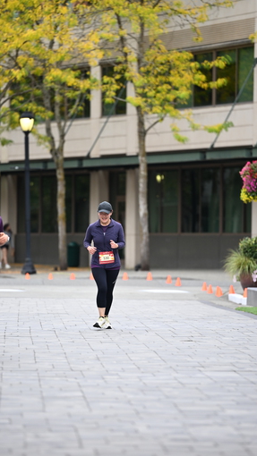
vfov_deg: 9.5
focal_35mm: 226
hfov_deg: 5.4
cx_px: 120
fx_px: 2737
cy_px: 233
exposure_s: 1/1600
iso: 640
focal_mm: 200
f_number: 2.8
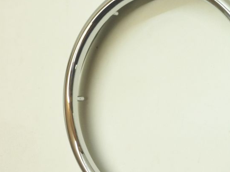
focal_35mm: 72
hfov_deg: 26.5
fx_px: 478
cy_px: 102
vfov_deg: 20.4
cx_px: 188
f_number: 3.7
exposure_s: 1/30
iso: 200
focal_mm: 6.9
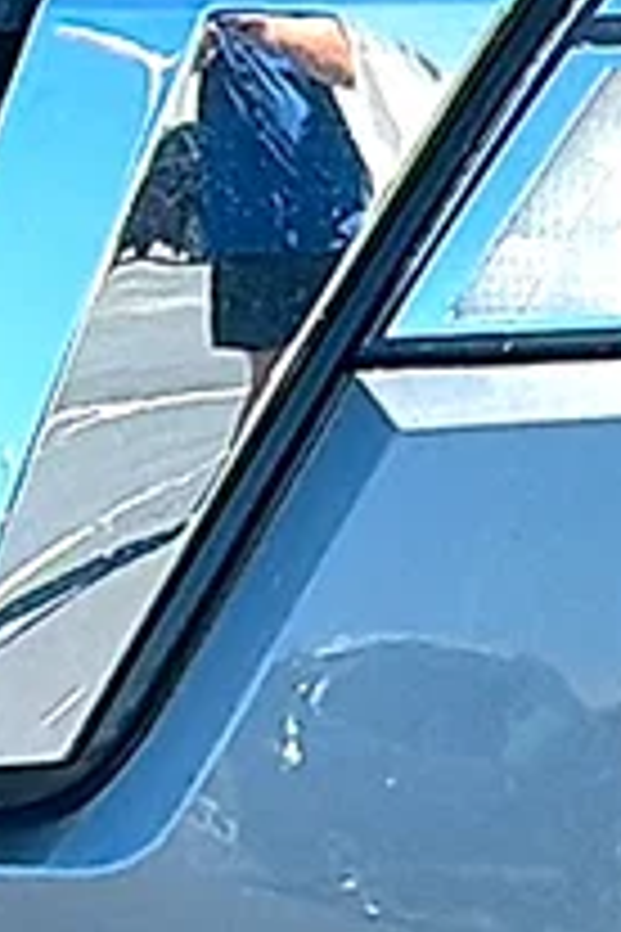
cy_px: -7
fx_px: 9081
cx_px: 1112
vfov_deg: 5.9
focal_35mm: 351
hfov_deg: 3.9
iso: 64
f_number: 1.78
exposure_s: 1/1961
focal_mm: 6.86
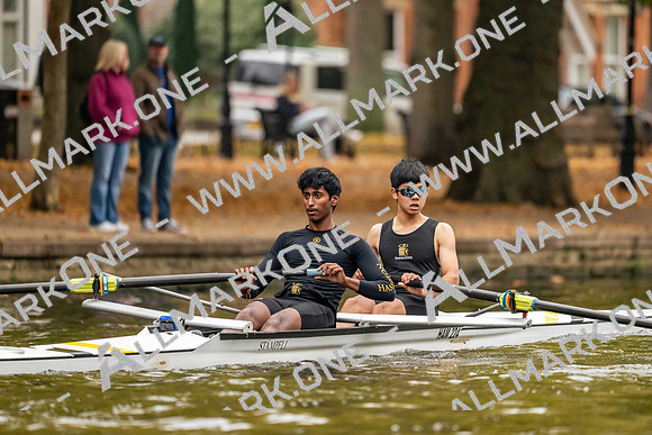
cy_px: 218
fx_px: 7246
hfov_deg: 5.2
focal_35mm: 400
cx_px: 326
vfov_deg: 3.4
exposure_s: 1/2500
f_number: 4.5
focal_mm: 400
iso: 3200
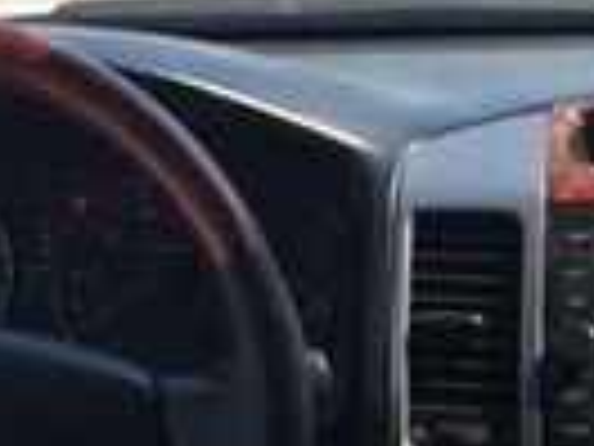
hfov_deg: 13.4
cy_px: 520
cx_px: 598
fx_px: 2488
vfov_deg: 10.1
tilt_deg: -22.2
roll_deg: -0.5
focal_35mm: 145
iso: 32
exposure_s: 1/562
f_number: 2.2
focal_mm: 4.15
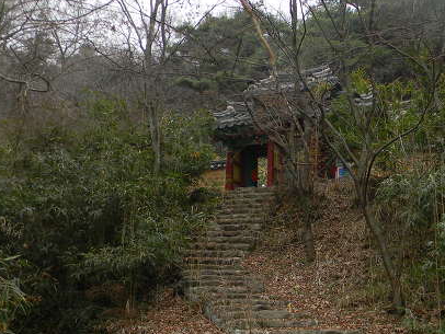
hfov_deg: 30.8
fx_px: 798
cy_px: 133
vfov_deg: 23.6
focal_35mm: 62
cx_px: 320
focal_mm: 6.4
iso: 80
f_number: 3.7
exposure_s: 1/266
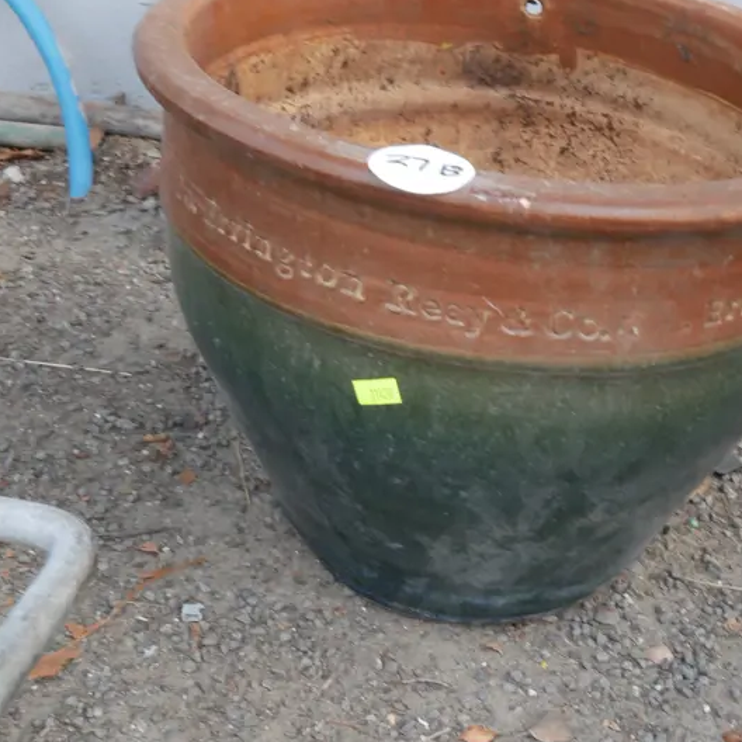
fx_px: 1164
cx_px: 514
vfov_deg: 35.0
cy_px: 489
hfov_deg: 34.9
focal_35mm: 48
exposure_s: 1/60
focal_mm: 14
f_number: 10
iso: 1250
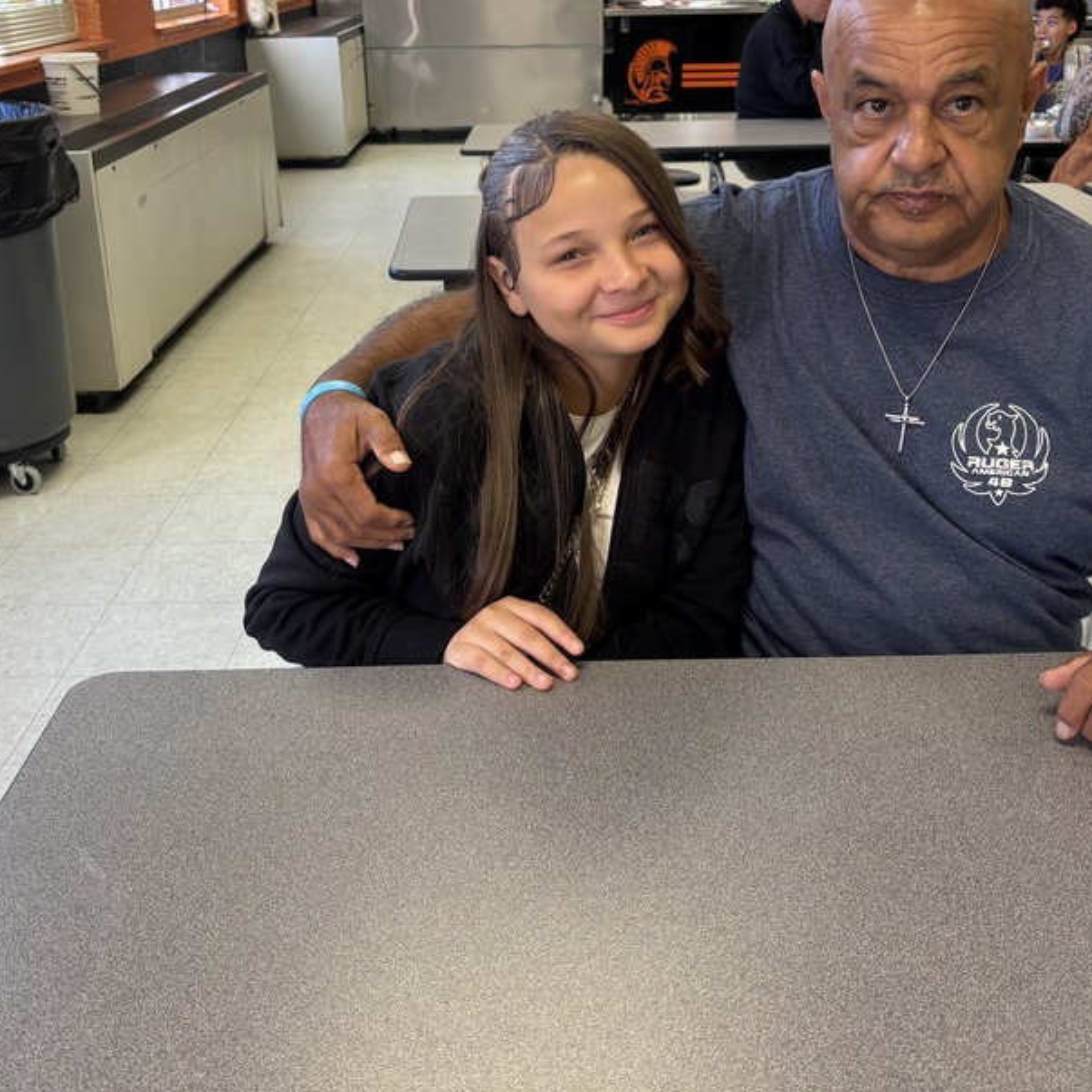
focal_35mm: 39
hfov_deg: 42.8
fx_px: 1392
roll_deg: +0.6
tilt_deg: -18.6
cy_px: 435
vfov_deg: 42.6
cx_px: 538
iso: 100
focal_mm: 5.96
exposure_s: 1/60
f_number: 1.6
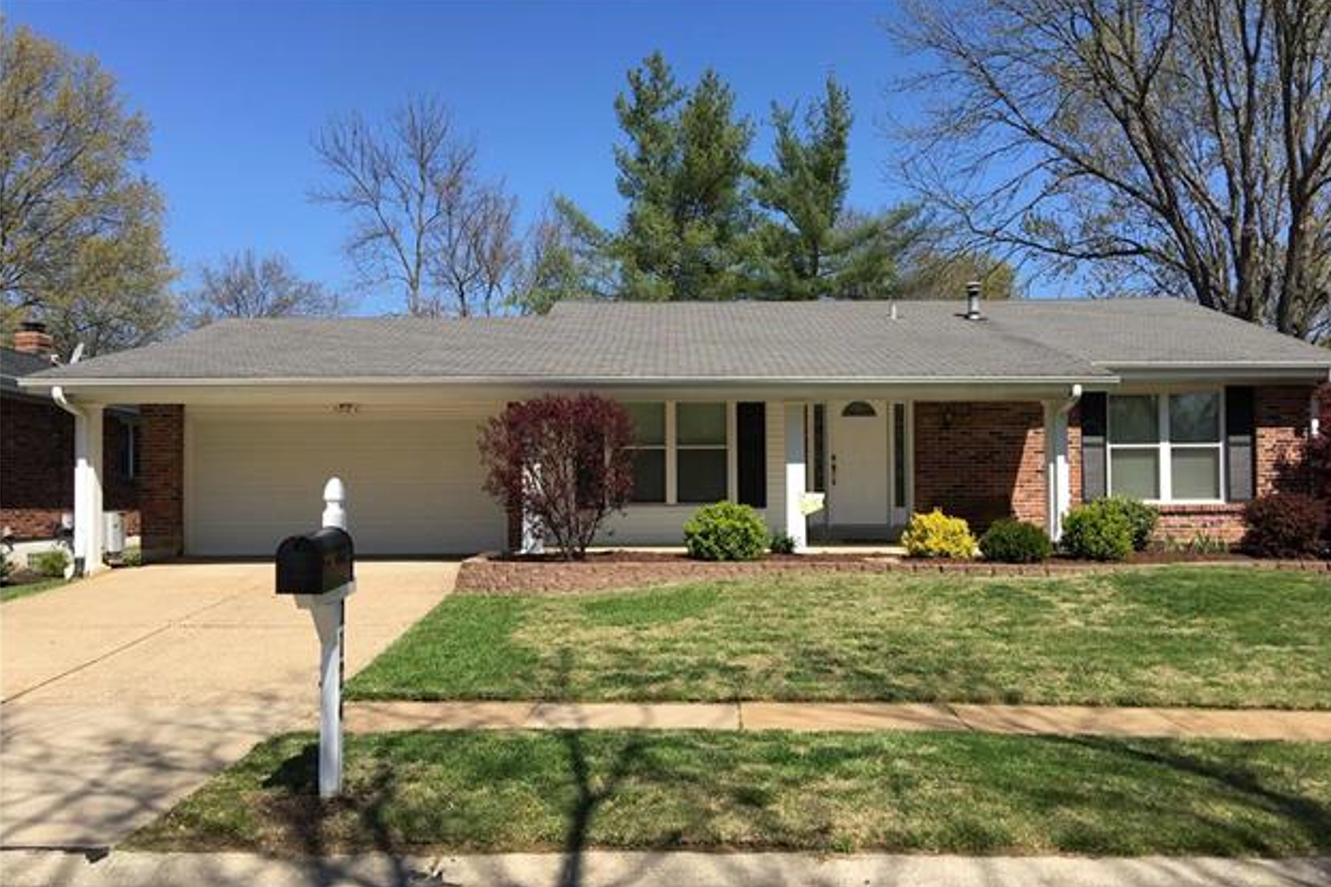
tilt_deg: +1.8
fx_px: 1146
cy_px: 502
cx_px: 682
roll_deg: +0.1
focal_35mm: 31
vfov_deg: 42.2
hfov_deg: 60.3
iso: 25
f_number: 2.2
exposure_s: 1/1282
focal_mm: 4.15
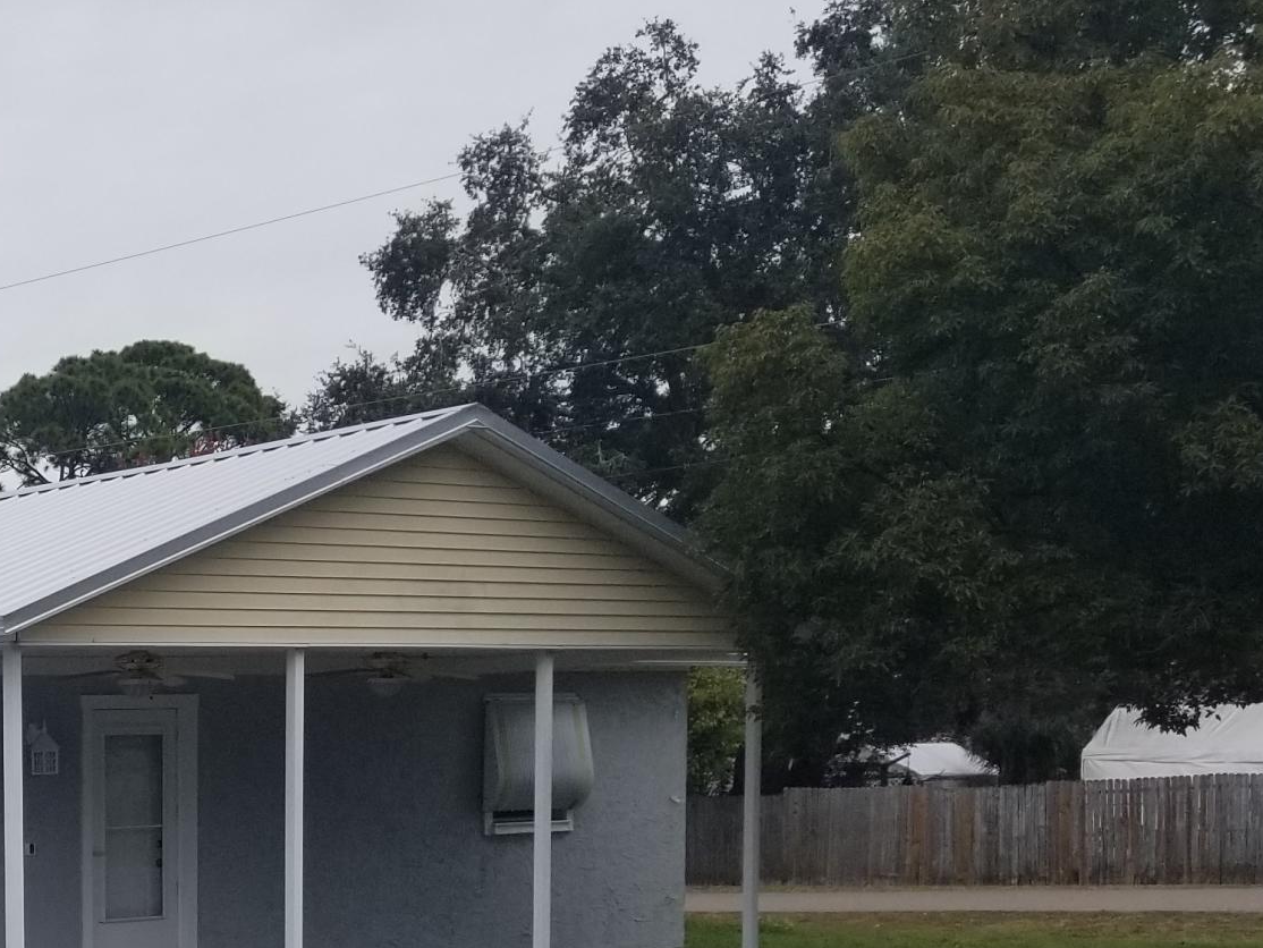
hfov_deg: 24.3
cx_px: -382
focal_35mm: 70
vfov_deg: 19.8
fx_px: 2555
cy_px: 1127
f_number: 1.7
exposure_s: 1/1888
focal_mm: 4.25
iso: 50
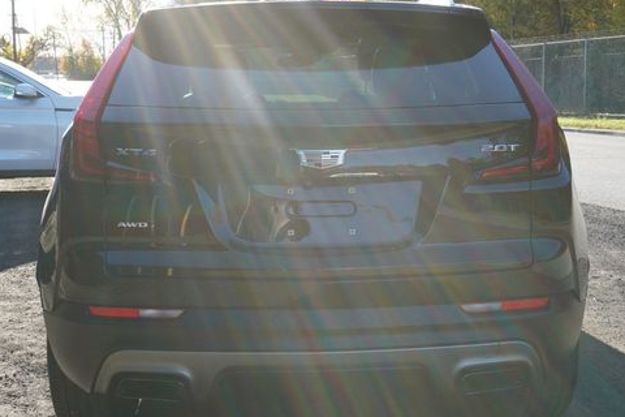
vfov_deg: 26.0
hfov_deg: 38.2
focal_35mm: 52
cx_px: 319
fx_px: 903
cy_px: 228
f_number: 9
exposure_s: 1/250
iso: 500
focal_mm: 26
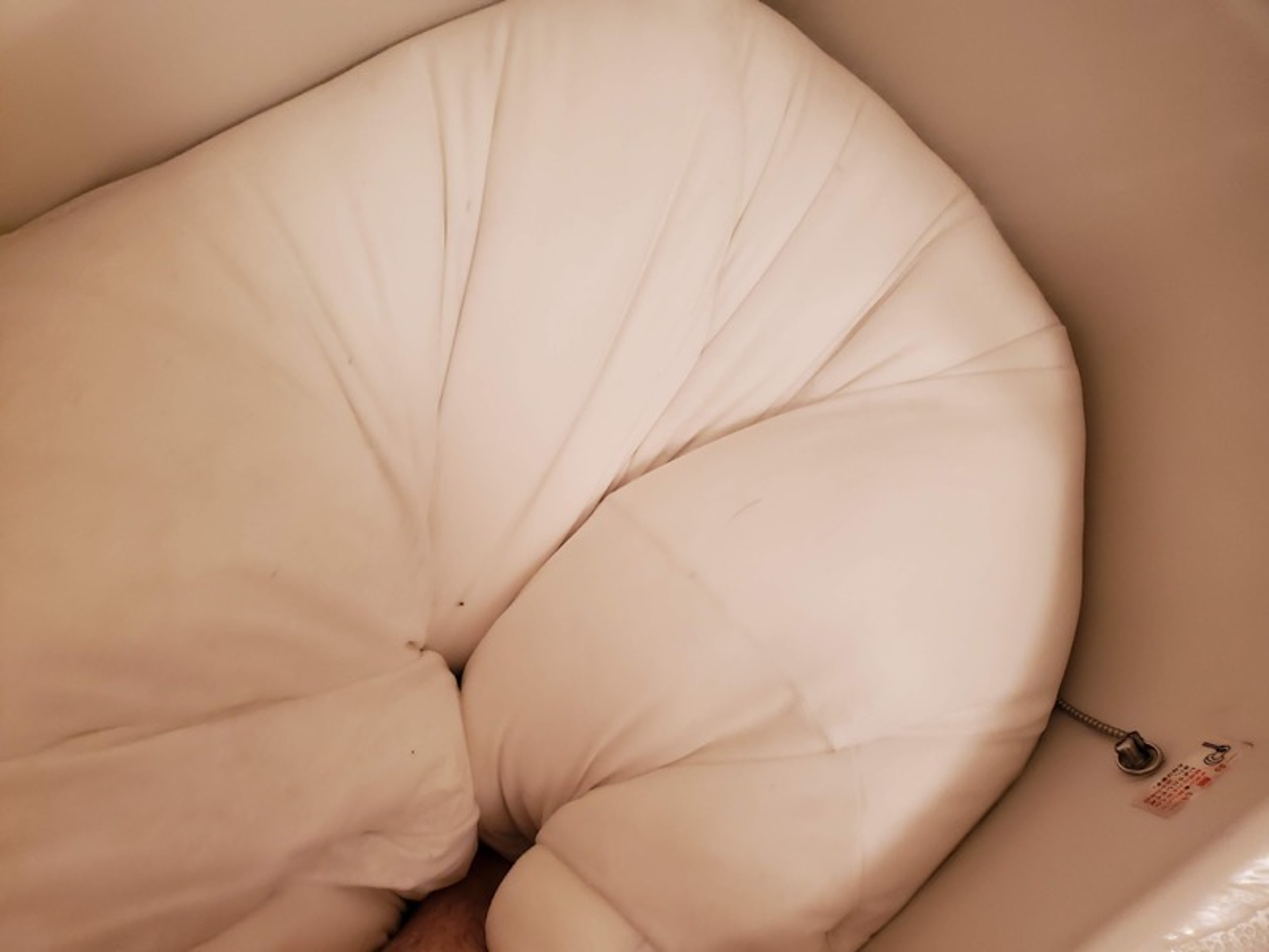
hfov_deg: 67.3
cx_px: 634
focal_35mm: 26
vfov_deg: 53.1
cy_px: 476
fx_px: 953
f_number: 2.4
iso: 500
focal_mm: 4.3
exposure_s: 1/40
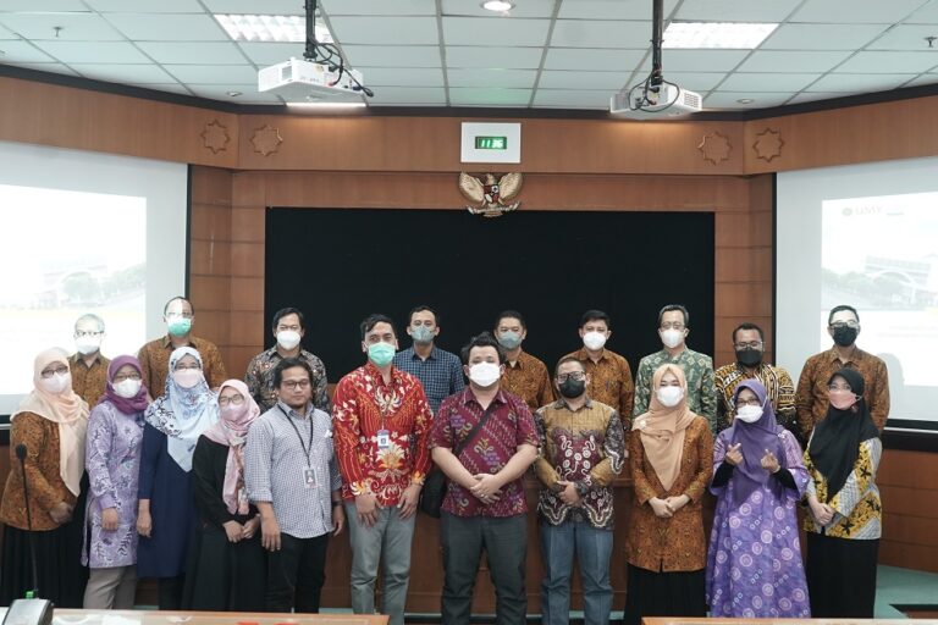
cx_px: 469
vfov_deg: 31.2
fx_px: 1120
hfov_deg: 45.4
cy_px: 312
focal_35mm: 43
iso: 1250
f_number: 5
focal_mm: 29
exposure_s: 1/15
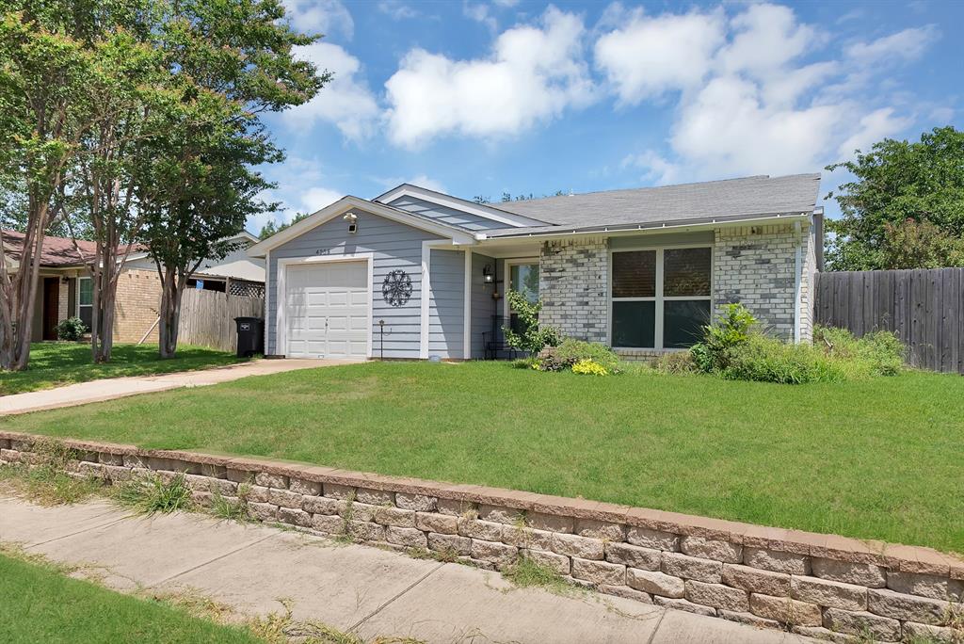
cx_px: 482
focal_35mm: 24
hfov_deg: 73.7
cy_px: 322
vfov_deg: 53.2
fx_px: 643
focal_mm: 24
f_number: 9
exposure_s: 1/1000
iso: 640
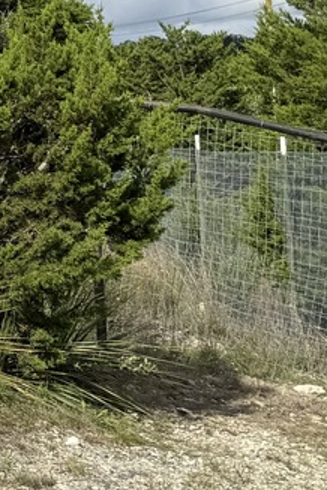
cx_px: -741
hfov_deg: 9.2
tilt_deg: +4.8
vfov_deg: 18.1
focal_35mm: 110
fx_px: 1499
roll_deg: +0.9
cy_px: -16
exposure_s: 1/3953
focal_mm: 6.76
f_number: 1.78
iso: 80
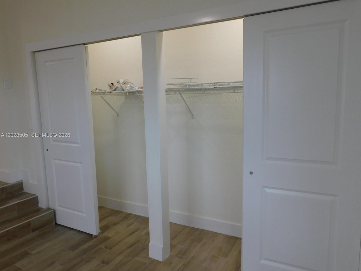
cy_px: 136
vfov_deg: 56.8
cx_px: 180
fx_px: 250
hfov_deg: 71.6
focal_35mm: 24
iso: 125
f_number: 3.3
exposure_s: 1/30
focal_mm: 4.3
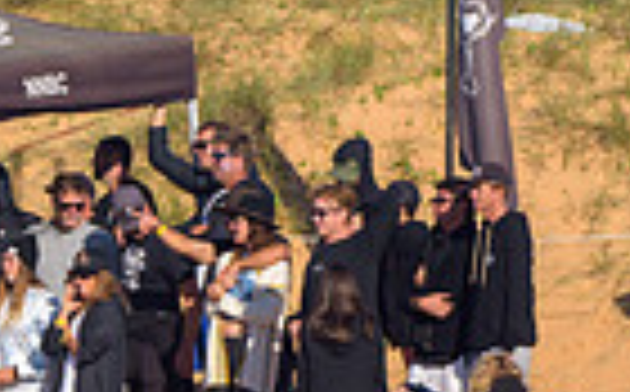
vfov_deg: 1.4
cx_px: -410
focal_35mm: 932
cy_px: 133
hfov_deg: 2.3
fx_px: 15976
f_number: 5.6
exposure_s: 1/2000
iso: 220
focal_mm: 220
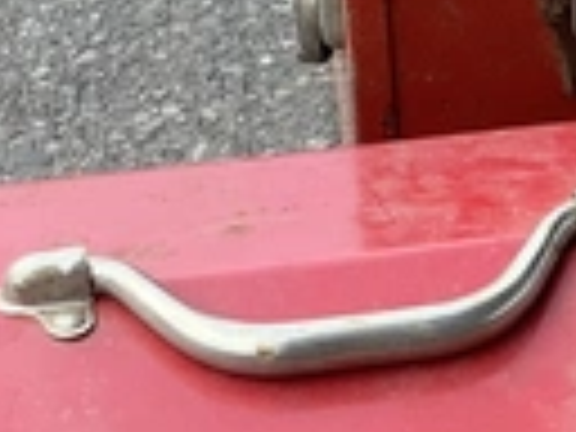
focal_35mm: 181
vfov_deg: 8.2
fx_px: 3012
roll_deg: -1.7
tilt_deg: -36.6
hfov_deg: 10.5
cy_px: 340
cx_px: 882
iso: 25
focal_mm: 3.3
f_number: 2.4
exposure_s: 1/237
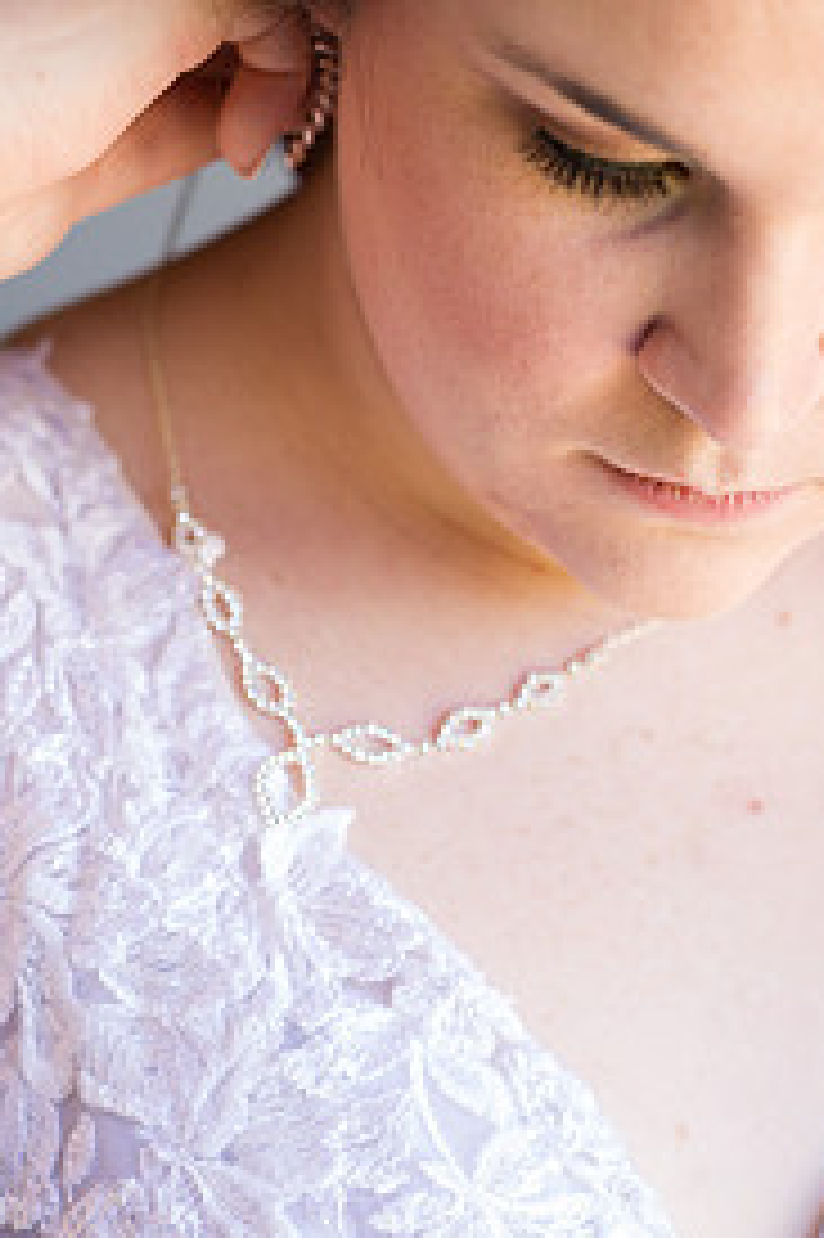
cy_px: 329
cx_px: 594
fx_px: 4778
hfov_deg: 9.8
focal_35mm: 139
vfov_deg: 14.7
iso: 800
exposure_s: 1/320
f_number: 2.8
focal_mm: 85
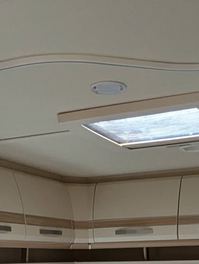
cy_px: 445
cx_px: 128
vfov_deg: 22.3
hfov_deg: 23.6
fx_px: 474
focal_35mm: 62
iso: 177
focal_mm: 2.35
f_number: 2.2
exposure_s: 1/25.6
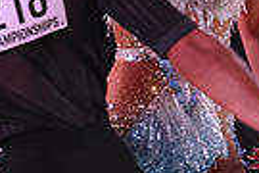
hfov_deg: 2.8
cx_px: 0
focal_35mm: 731
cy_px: -128
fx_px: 5259
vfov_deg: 1.9
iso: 1600
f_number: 5
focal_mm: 170
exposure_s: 1/250
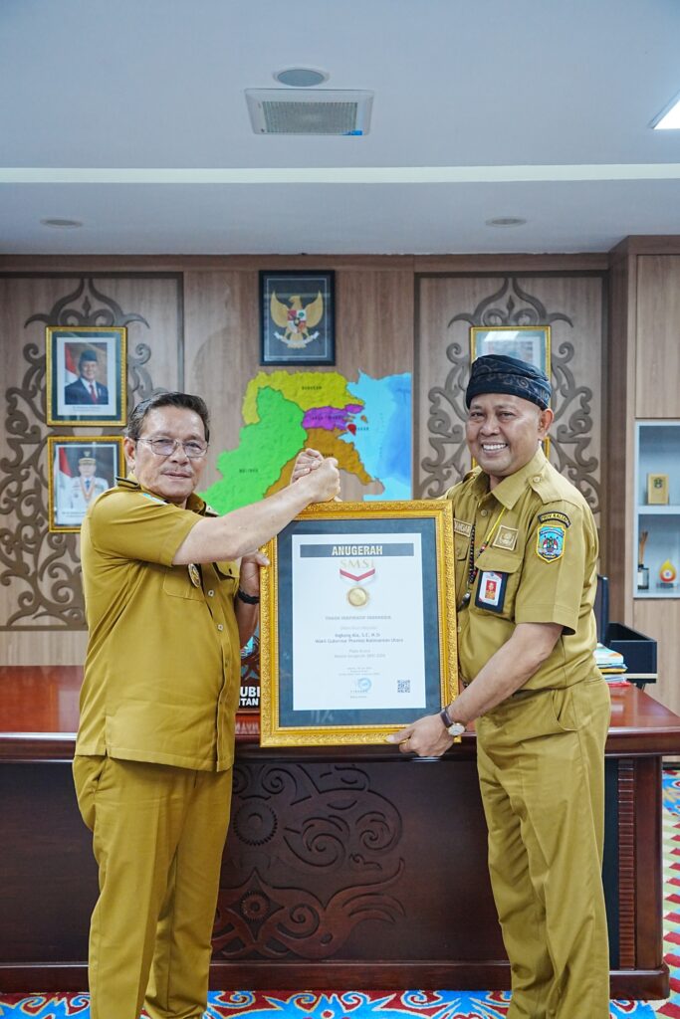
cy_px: 510
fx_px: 1020
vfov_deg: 53.1
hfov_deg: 36.9
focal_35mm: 36
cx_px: 340
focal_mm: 36
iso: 3200
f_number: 4
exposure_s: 1/125
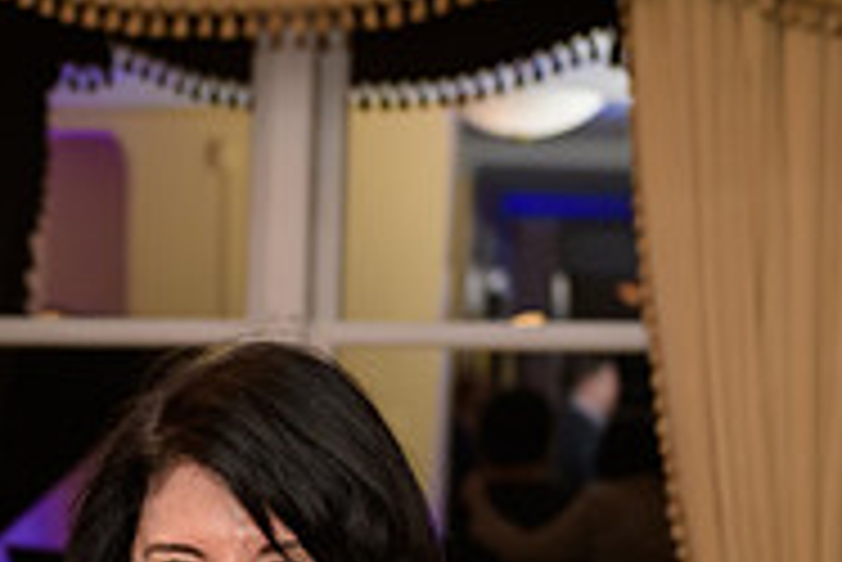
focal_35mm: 118
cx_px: -77
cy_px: 713
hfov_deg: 16.8
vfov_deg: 11.4
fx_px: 2762
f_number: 3.2
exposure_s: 1/125
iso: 800
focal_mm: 38
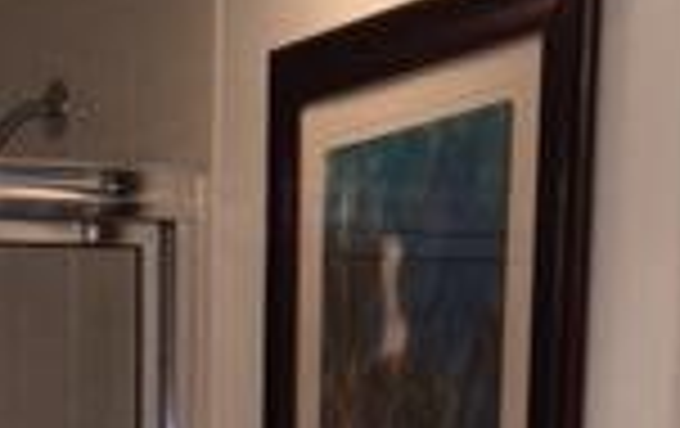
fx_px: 2414
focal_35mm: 130
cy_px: 1023
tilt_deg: -12.9
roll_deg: +0.9
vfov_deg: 9.1
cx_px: -9
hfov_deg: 15.7
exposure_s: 1/34
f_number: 2.2
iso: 25
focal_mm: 4.15
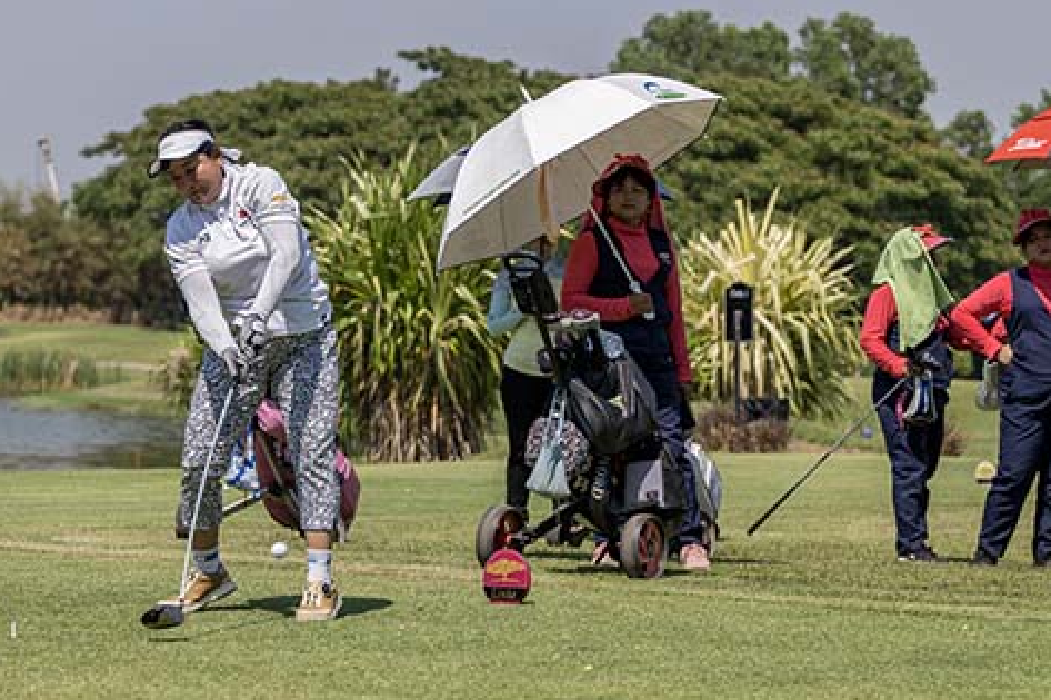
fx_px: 4144
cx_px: 344
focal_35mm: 142
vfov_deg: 9.6
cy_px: 169
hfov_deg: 14.4
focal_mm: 70
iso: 220
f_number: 3.2
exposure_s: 1/4000
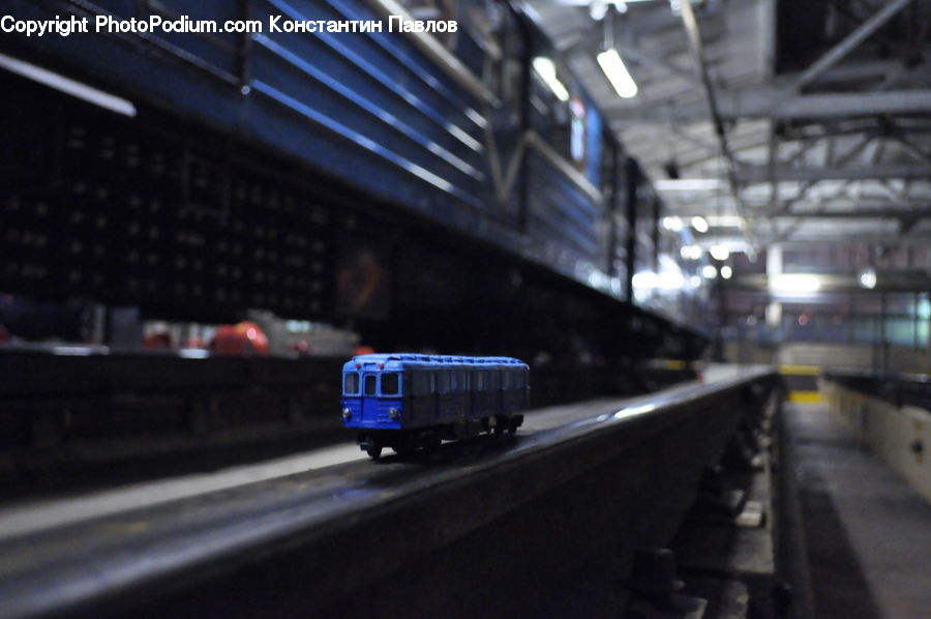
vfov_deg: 36.8
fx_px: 930
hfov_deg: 53.2
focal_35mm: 36
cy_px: 310
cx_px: 466
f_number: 4
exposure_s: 1/20
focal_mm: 24
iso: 3200
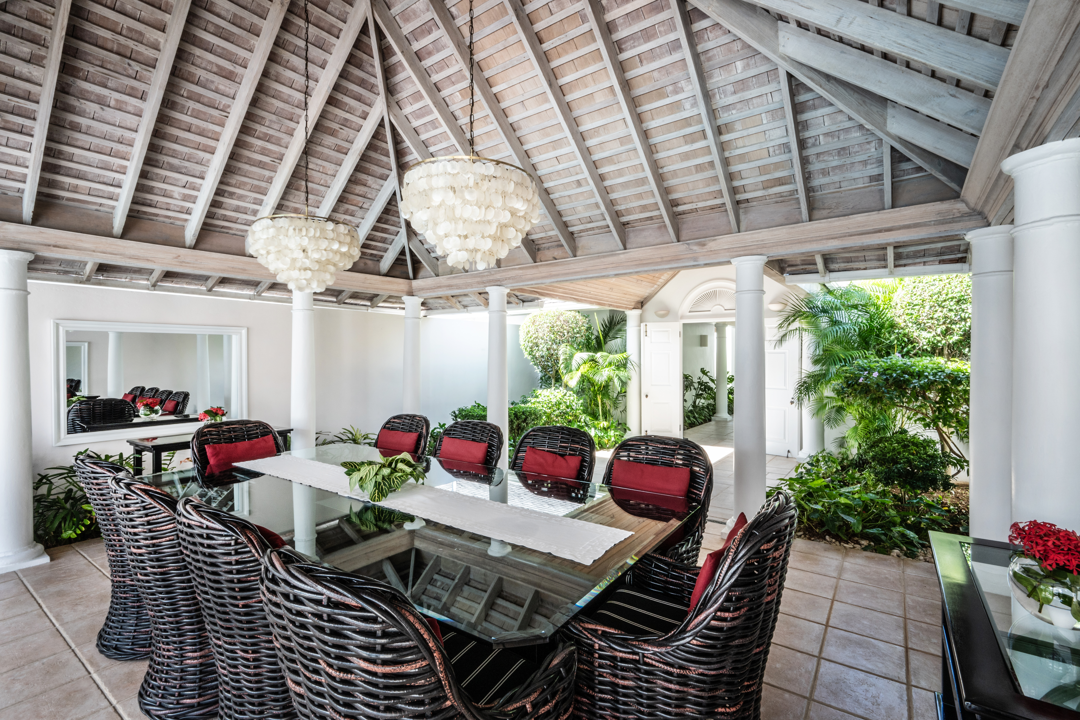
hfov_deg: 95.0
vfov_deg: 72.1
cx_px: 540
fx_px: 495
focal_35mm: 16
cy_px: 360
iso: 320
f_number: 22
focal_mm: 16.5
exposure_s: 1/6
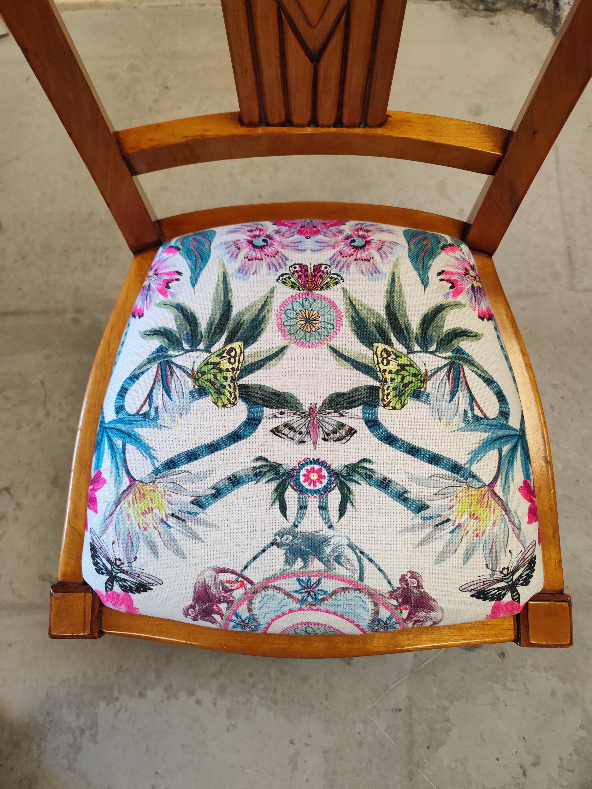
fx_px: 524
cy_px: 394
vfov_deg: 73.9
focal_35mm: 23
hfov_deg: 58.9
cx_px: 296
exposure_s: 1/100
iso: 320
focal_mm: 6.14
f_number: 1.65
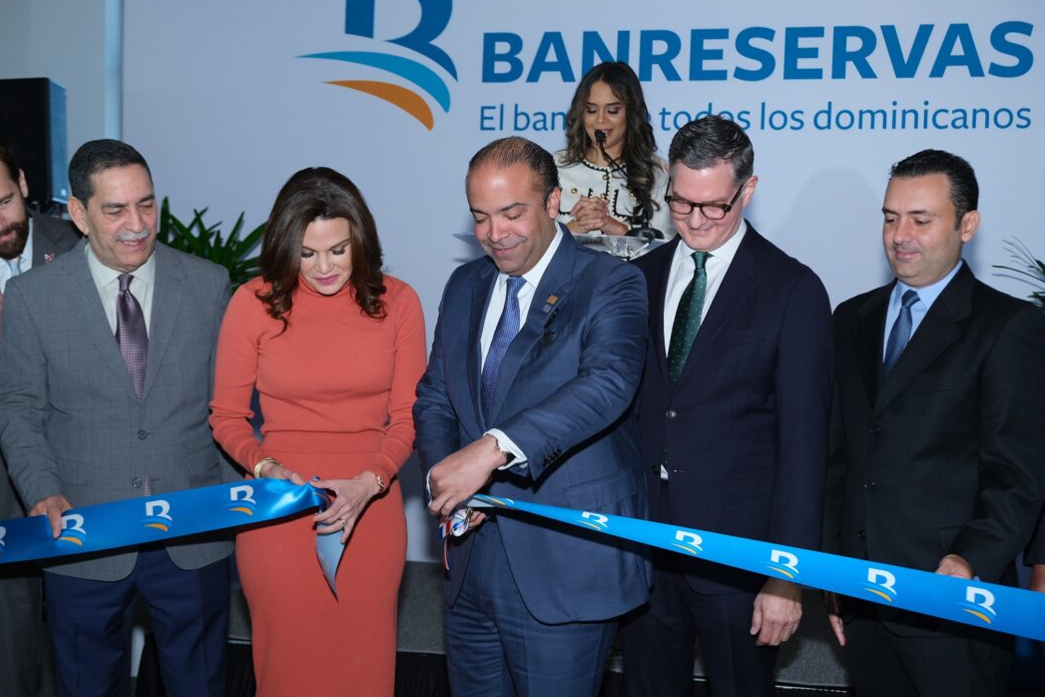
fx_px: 1451
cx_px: 521
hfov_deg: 39.6
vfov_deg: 27.0
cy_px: 348
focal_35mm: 50
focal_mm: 32.9
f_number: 4
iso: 400
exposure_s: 1/250
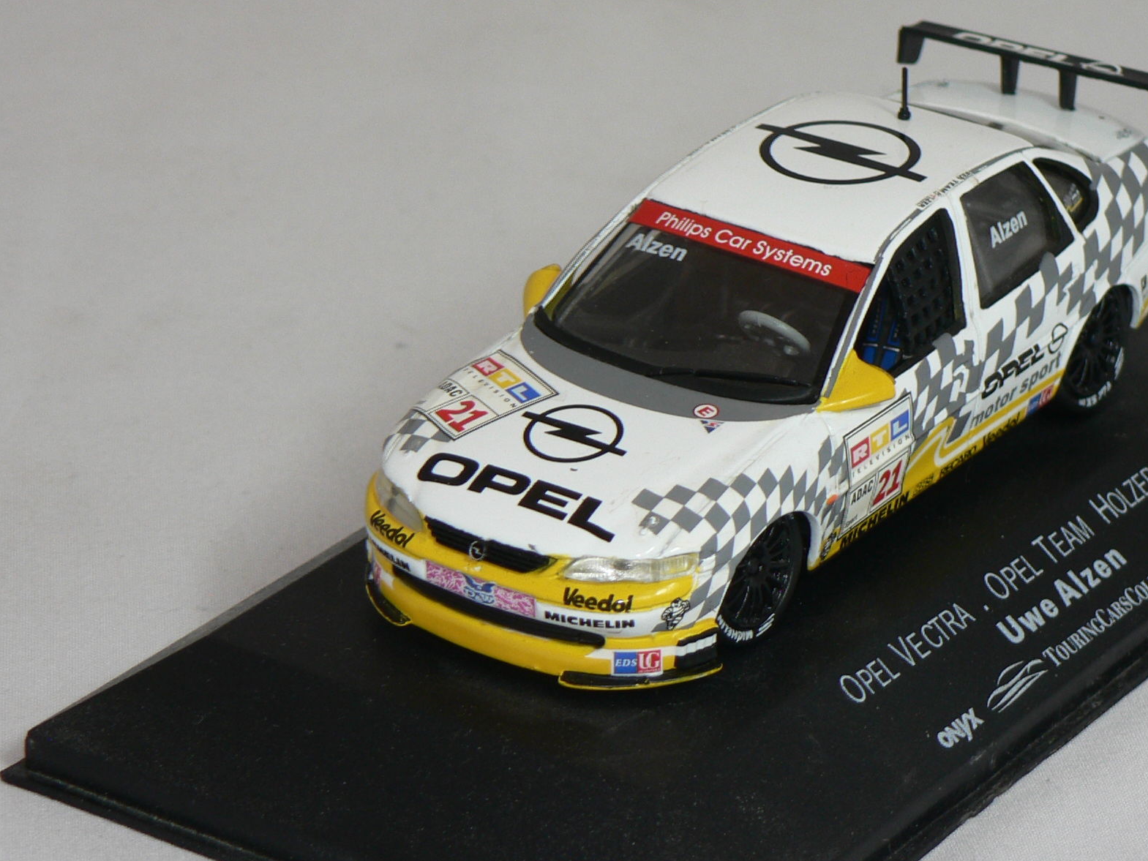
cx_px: 724
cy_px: 333
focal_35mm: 155
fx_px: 5141
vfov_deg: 9.6
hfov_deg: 12.7
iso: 80
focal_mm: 15.8
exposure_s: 1/60
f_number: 3.2
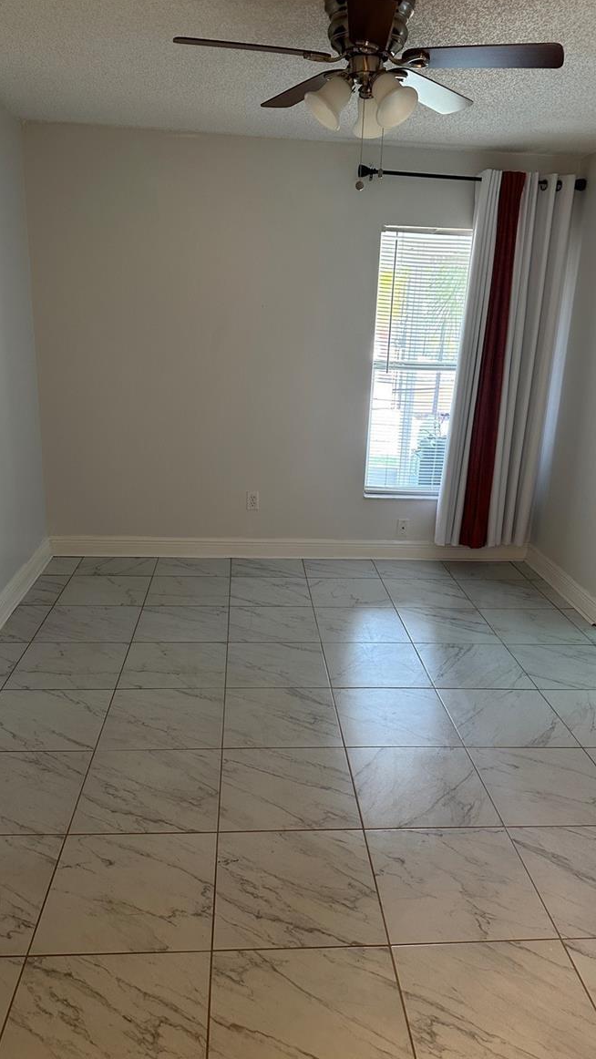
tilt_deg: -17.2
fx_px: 758
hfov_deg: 42.9
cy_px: 541
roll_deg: -2.4
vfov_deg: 69.8
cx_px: 306
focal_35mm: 27
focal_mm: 6.86
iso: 200
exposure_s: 1/60
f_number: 1.78
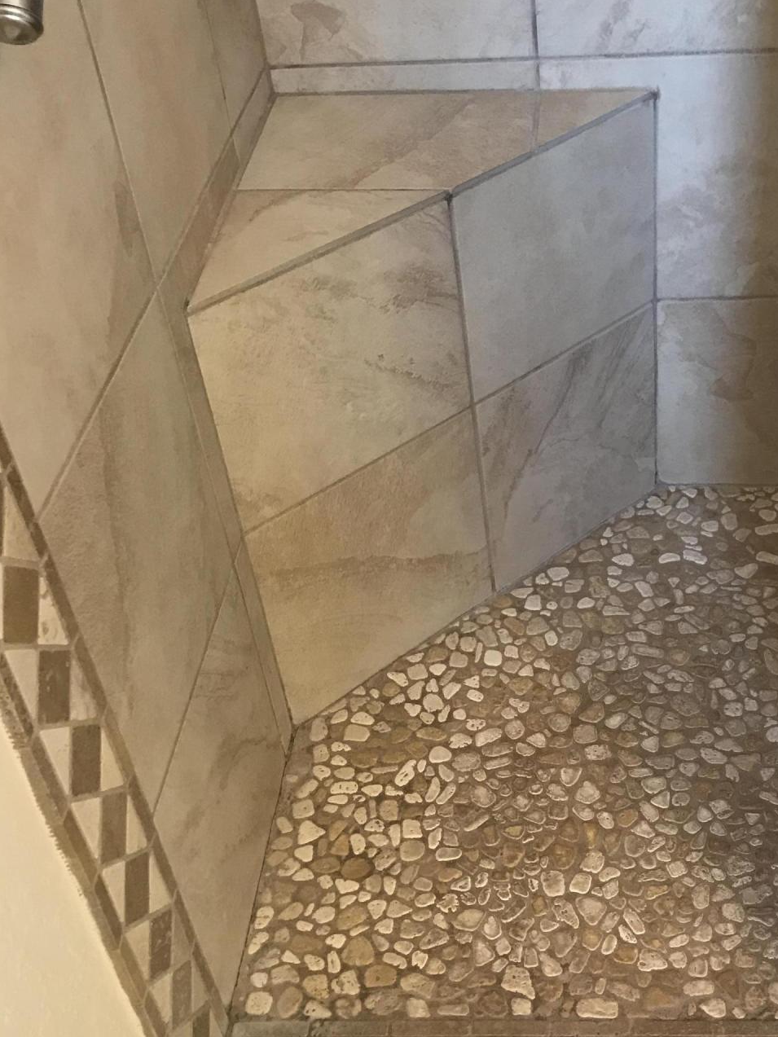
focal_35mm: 44
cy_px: 498
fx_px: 1318
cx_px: 538
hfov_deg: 32.5
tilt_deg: -38.1
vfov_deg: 42.9
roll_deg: +4.8
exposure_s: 1/30
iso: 40
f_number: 1.8
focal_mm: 3.99
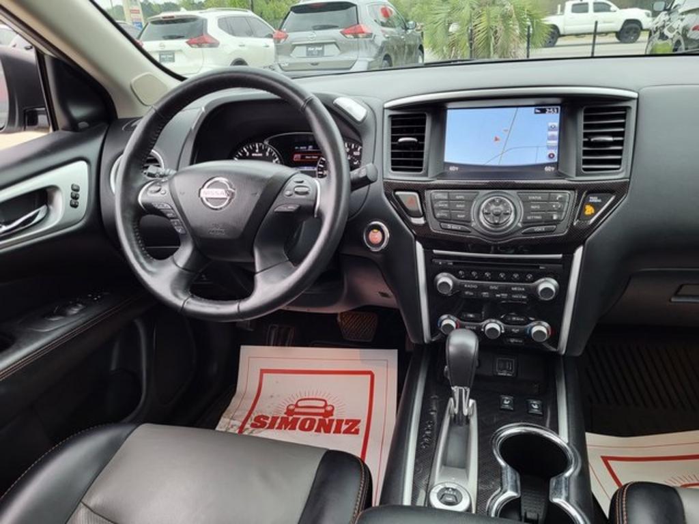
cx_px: 350
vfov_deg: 53.1
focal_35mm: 26
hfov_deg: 67.3
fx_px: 525
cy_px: 262
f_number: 1.8
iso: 100
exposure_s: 1/120
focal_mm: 5.4
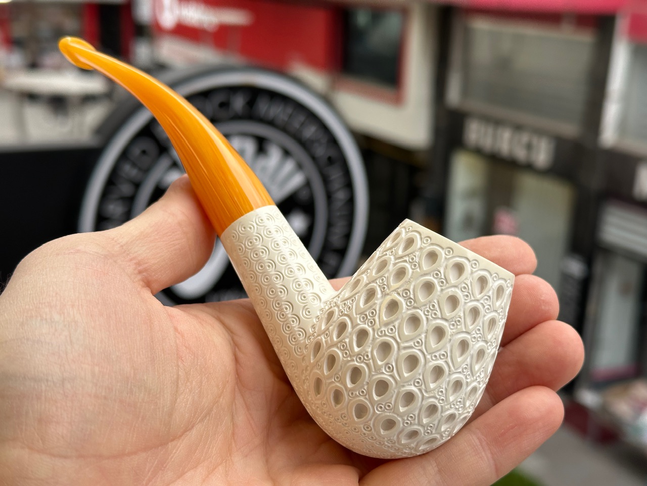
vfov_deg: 30.3
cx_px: 324
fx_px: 897
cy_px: 243
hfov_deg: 39.7
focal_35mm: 48
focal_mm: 6.86
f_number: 1.78
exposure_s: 1/349
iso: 64
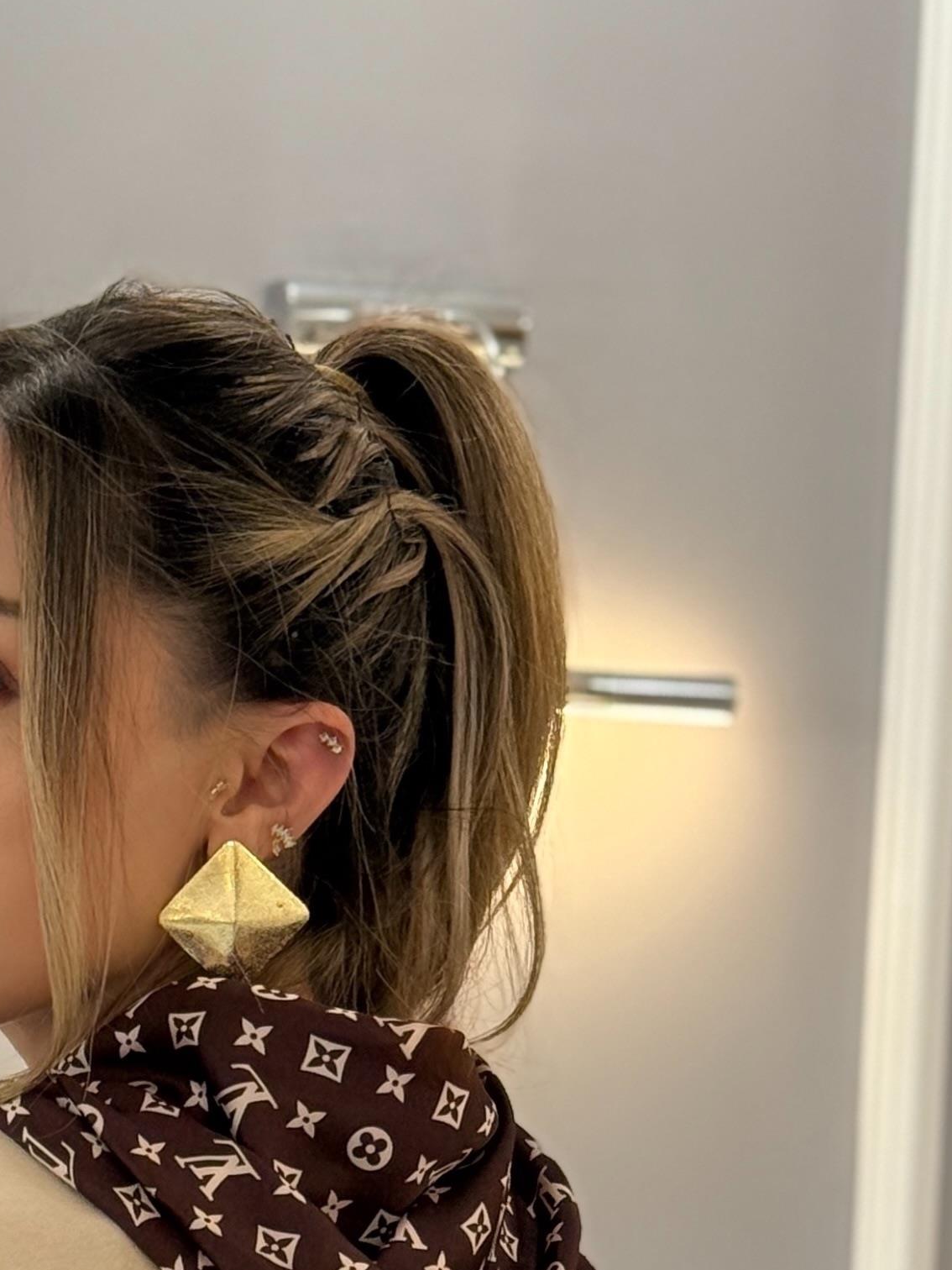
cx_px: 87
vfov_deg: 14.7
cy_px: 1672
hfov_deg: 11.5
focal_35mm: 128
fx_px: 4694
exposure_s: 1/185
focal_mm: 6.76
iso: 125
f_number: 1.78
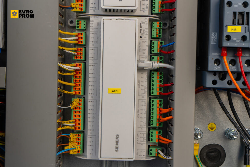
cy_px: 84
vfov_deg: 20.0
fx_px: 472
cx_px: 125
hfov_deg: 29.7
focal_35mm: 68
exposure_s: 1/60
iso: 160
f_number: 18
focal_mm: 68
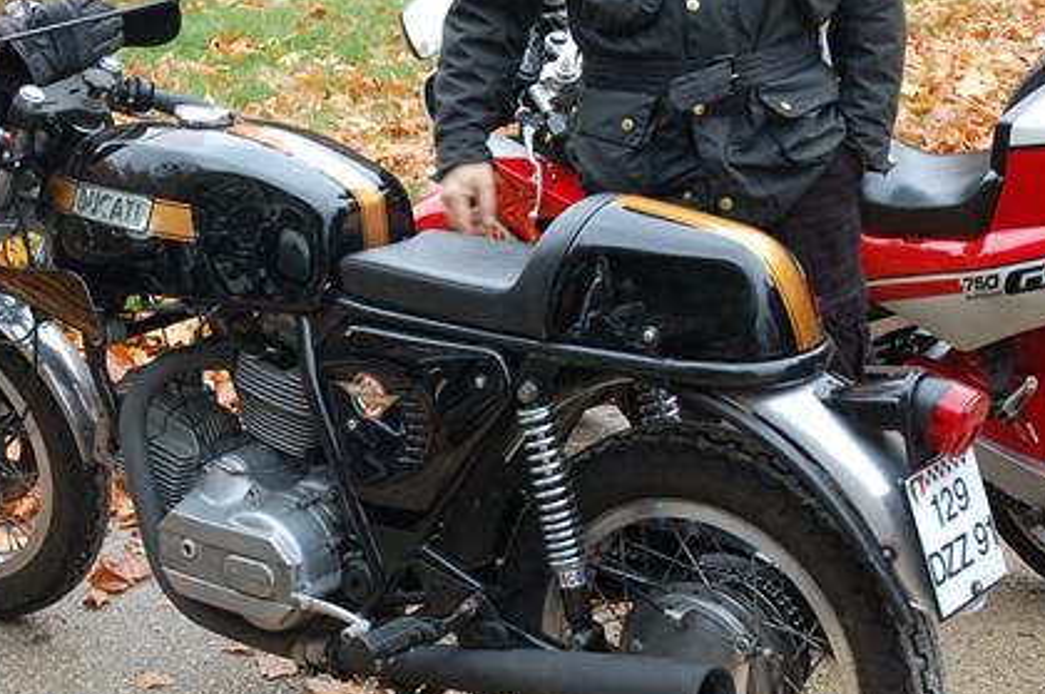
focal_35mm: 80
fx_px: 2315
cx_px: 384
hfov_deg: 25.4
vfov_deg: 17.0
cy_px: 413
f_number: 5
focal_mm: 31
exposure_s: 1/100
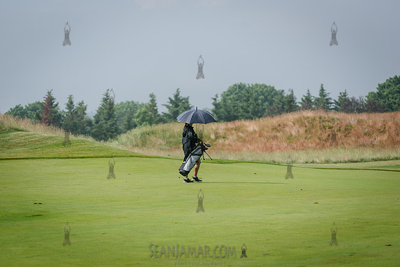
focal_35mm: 185
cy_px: 134
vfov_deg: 7.4
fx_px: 2056
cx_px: 200
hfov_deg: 11.1
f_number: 3.5
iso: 250
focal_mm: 185
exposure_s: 1/3200
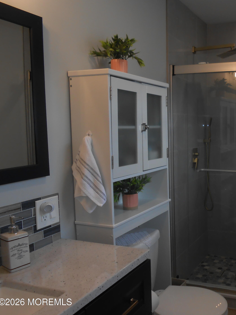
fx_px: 318
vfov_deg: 52.6
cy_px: 158
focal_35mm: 35
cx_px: 209
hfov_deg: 38.1
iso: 80
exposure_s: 1/50
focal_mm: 4.6
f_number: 3.5
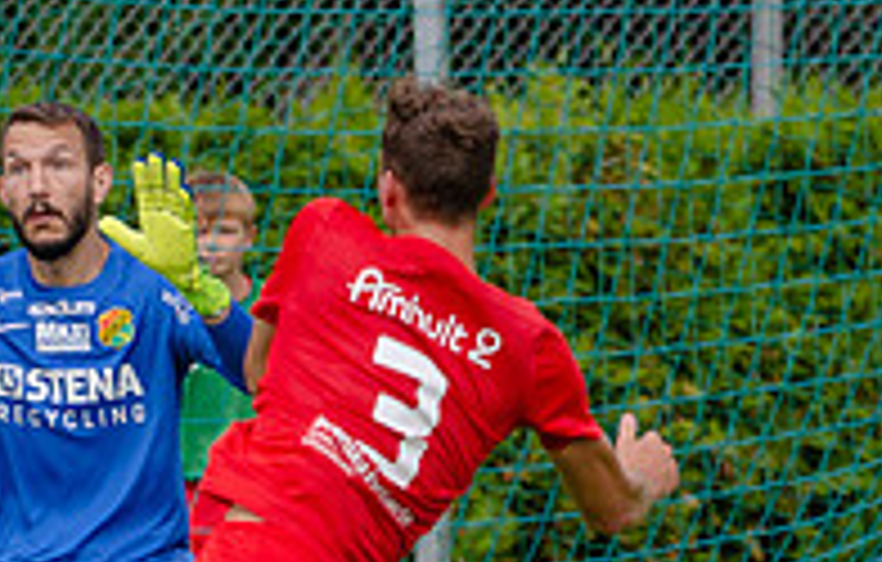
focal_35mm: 994
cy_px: 501
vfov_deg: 1.3
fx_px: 24031
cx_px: 139
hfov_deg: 2.1
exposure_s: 1/800
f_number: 5
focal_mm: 180
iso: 160
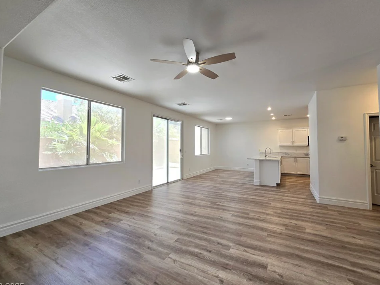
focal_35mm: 14
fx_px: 154
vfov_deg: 85.7
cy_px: 142
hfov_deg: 102.1
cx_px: 189
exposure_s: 1/60.2
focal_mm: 2.2
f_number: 2.2
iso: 50
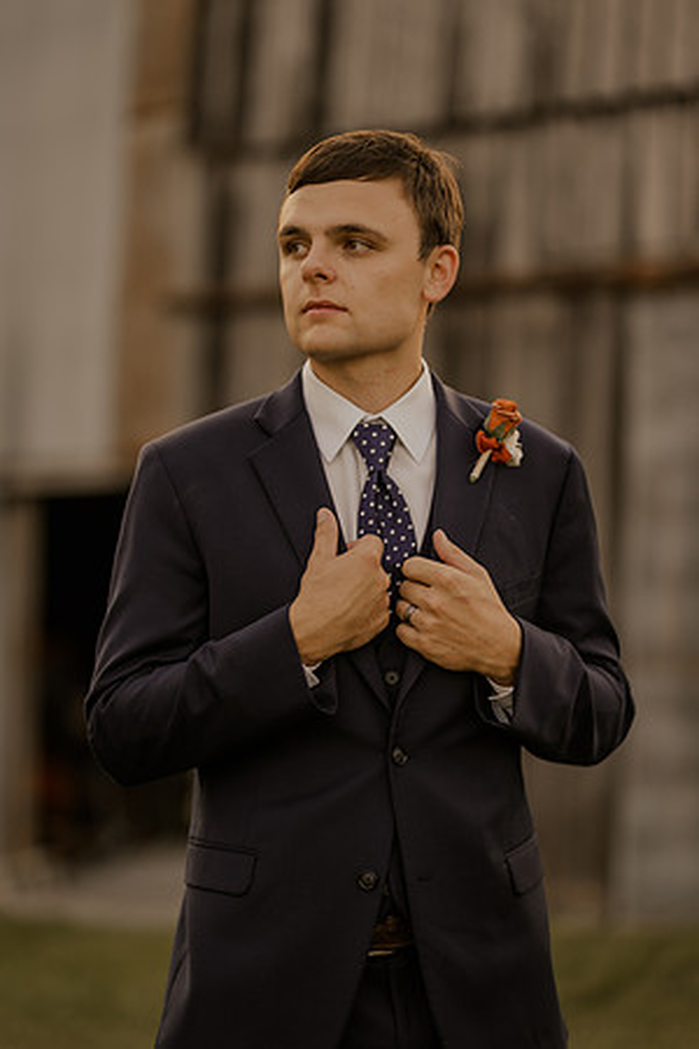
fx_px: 2475
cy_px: 524
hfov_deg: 16.1
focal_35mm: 85
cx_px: 350
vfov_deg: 23.9
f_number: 1.6
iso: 100
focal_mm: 85
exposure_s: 1/400
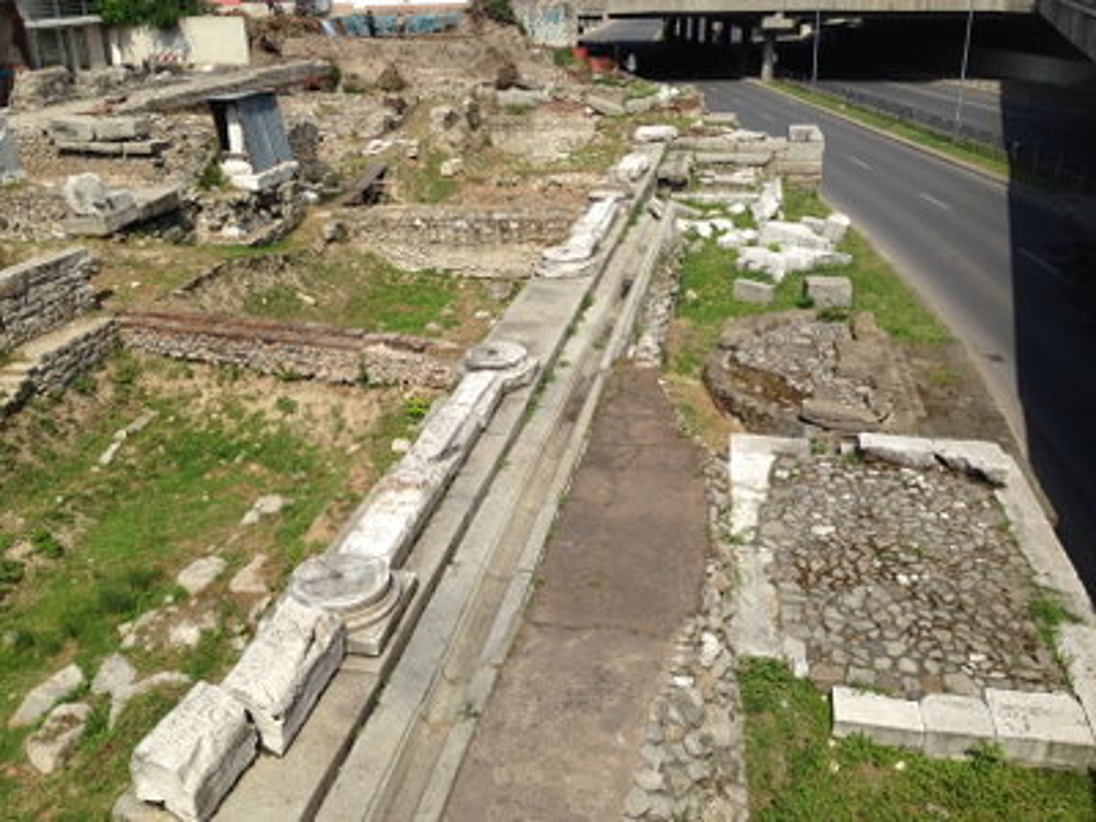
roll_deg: +0.4
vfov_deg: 42.9
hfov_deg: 55.4
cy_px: 411
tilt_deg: -22.5
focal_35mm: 33
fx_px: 1045
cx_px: 548
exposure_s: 1/2262
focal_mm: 4.12
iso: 50
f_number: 2.4
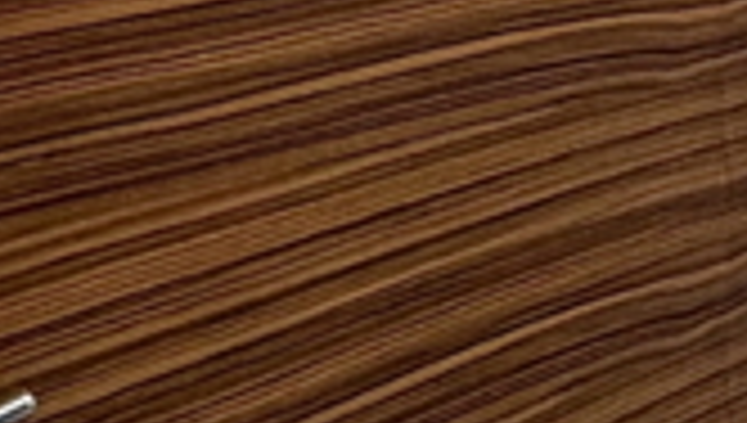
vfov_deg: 10.7
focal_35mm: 110
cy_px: -212
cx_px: 1458
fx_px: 2182
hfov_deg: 15.7
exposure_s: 1/50
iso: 160
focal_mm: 2.22
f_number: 2.2
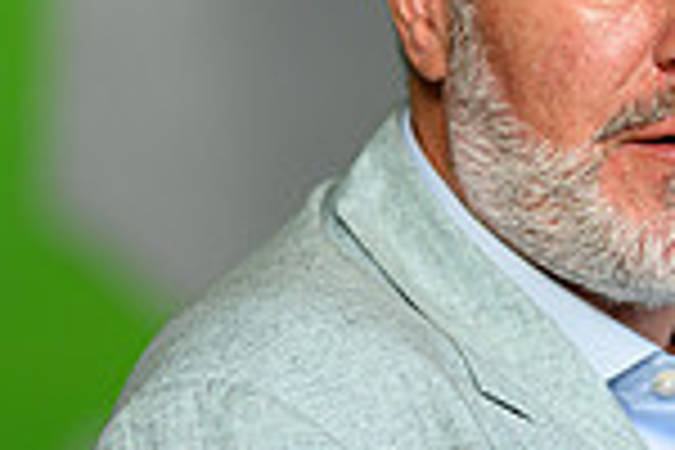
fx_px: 9880
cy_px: 416
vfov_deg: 2.6
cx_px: 432
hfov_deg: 3.9
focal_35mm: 527
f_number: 1.8
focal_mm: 135
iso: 64
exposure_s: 1/400
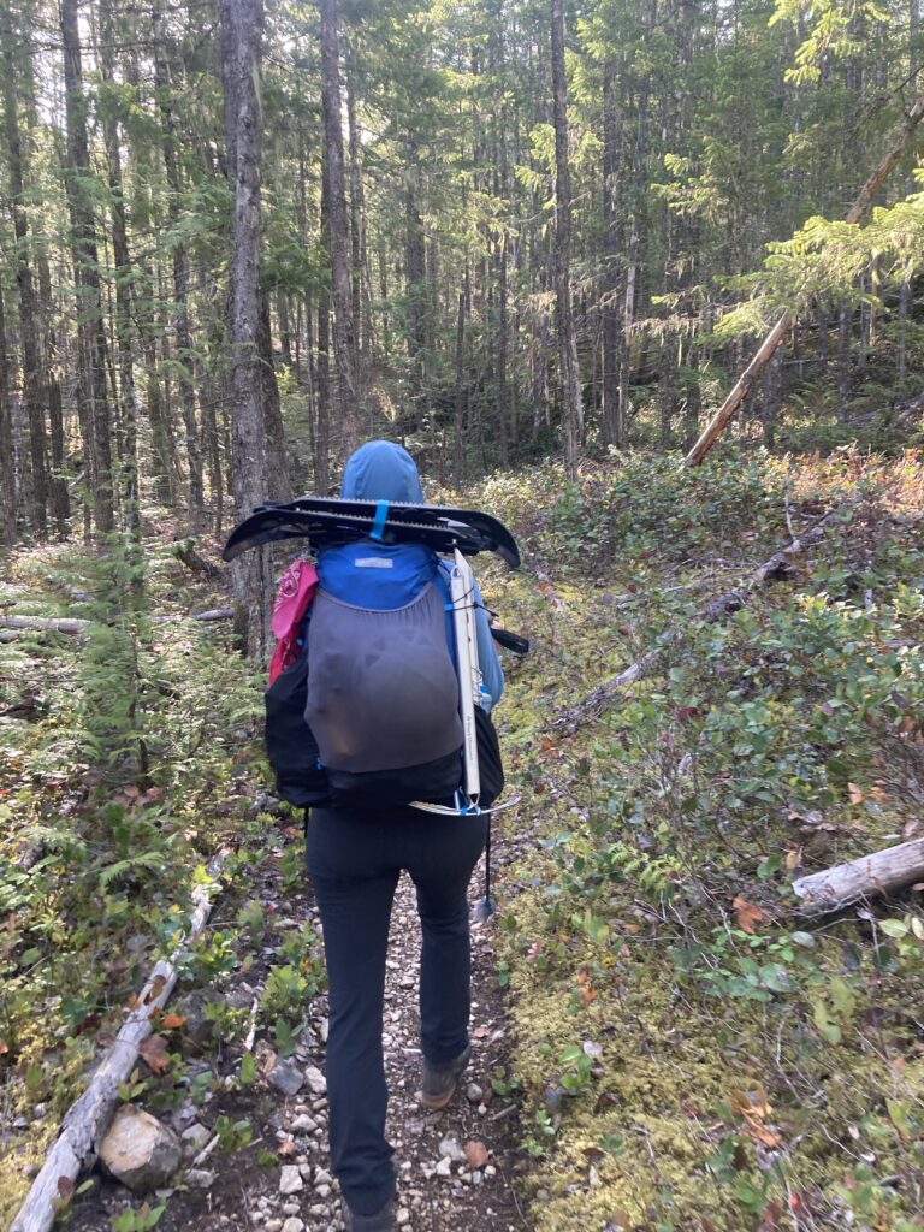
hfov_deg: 49.7
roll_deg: -2.4
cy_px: 616
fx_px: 997
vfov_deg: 63.4
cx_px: 462
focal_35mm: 28
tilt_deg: -2.9
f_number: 1.8
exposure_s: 1/121
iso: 80
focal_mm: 3.99
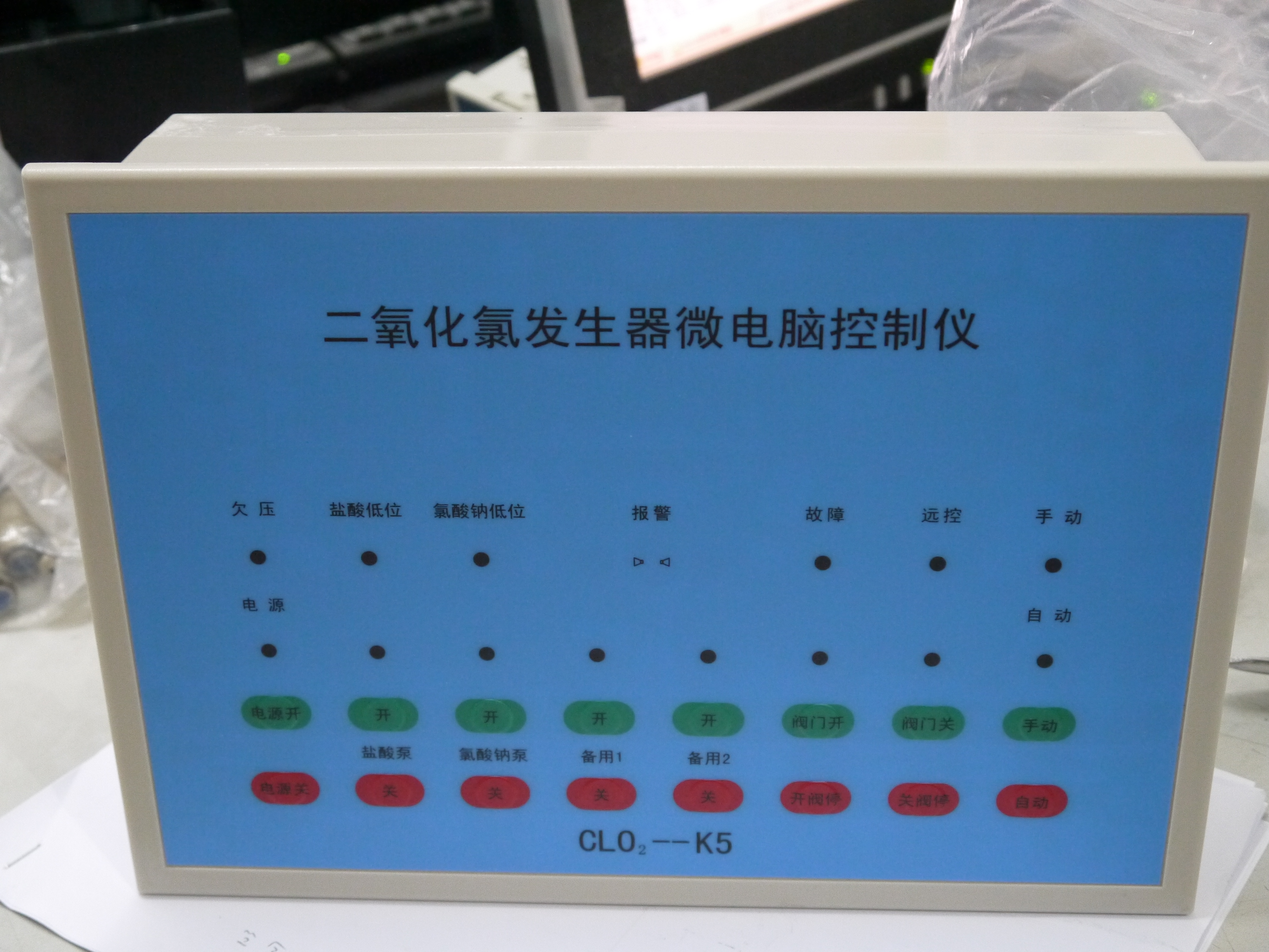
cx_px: 634
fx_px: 2053
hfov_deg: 34.3
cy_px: 476
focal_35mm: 56
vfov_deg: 26.1
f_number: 4.8
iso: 1600
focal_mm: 28
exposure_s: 1/15
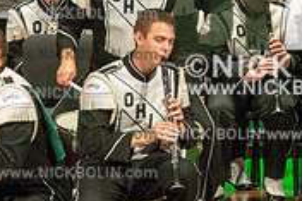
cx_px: 293
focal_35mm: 760
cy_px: 14
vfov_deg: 1.8
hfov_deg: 2.7
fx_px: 6369
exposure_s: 1/320
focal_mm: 230
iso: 8000
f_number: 5.6
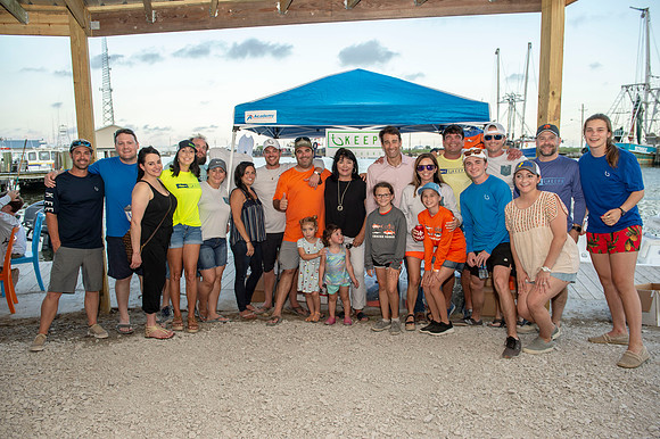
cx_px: 330
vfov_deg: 47.9
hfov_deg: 67.4
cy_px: 220
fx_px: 495
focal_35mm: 27
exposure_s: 1/160
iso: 200
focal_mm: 27
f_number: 5
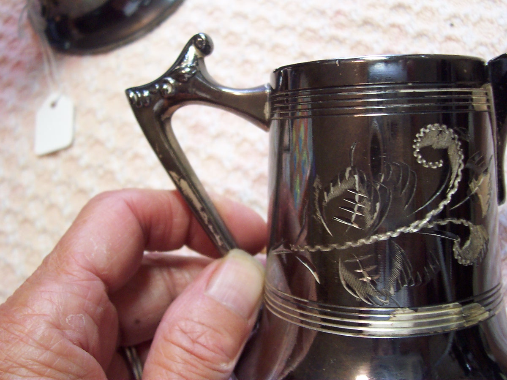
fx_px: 542
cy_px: 190
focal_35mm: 37
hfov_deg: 50.1
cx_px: 254
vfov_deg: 38.7
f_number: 2.8
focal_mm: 5.6
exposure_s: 1/30
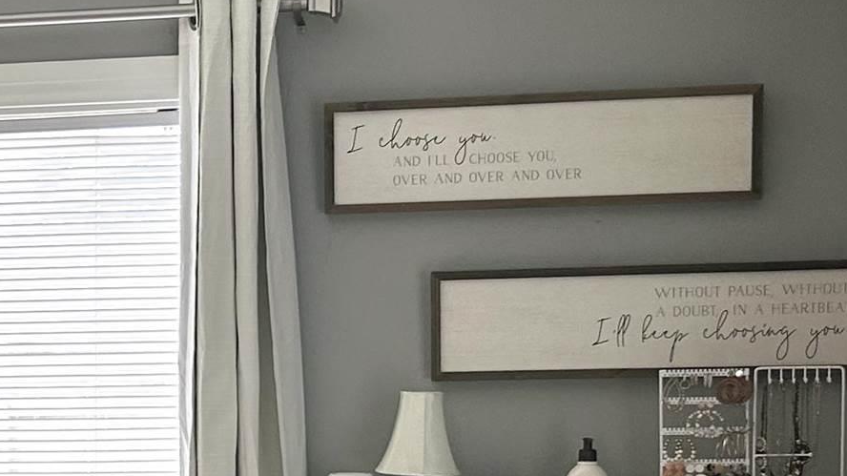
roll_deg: +0.9
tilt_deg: -2.7
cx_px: -80
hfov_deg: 20.8
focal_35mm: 98
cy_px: 477
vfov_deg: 12.2
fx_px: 2200
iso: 80
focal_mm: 5.7
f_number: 1.5
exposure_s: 1/60
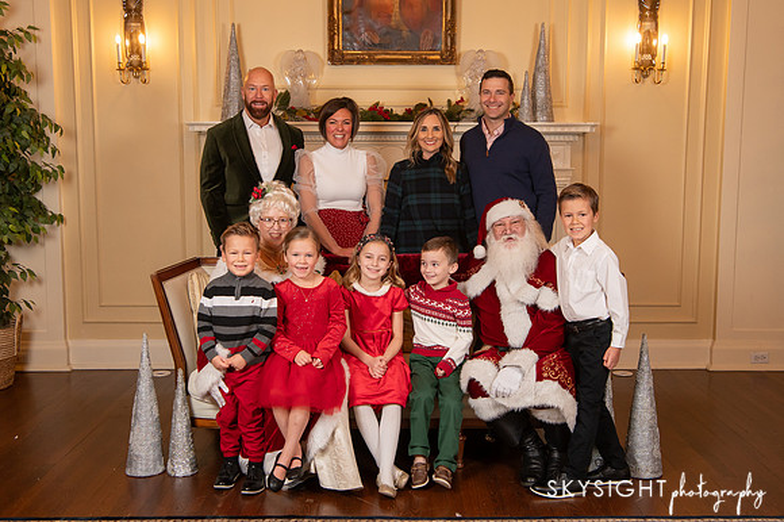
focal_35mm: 43
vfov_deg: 31.4
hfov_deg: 45.9
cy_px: 258
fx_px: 927
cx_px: 382
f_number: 6.3
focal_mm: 38
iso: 1600
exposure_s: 1/160
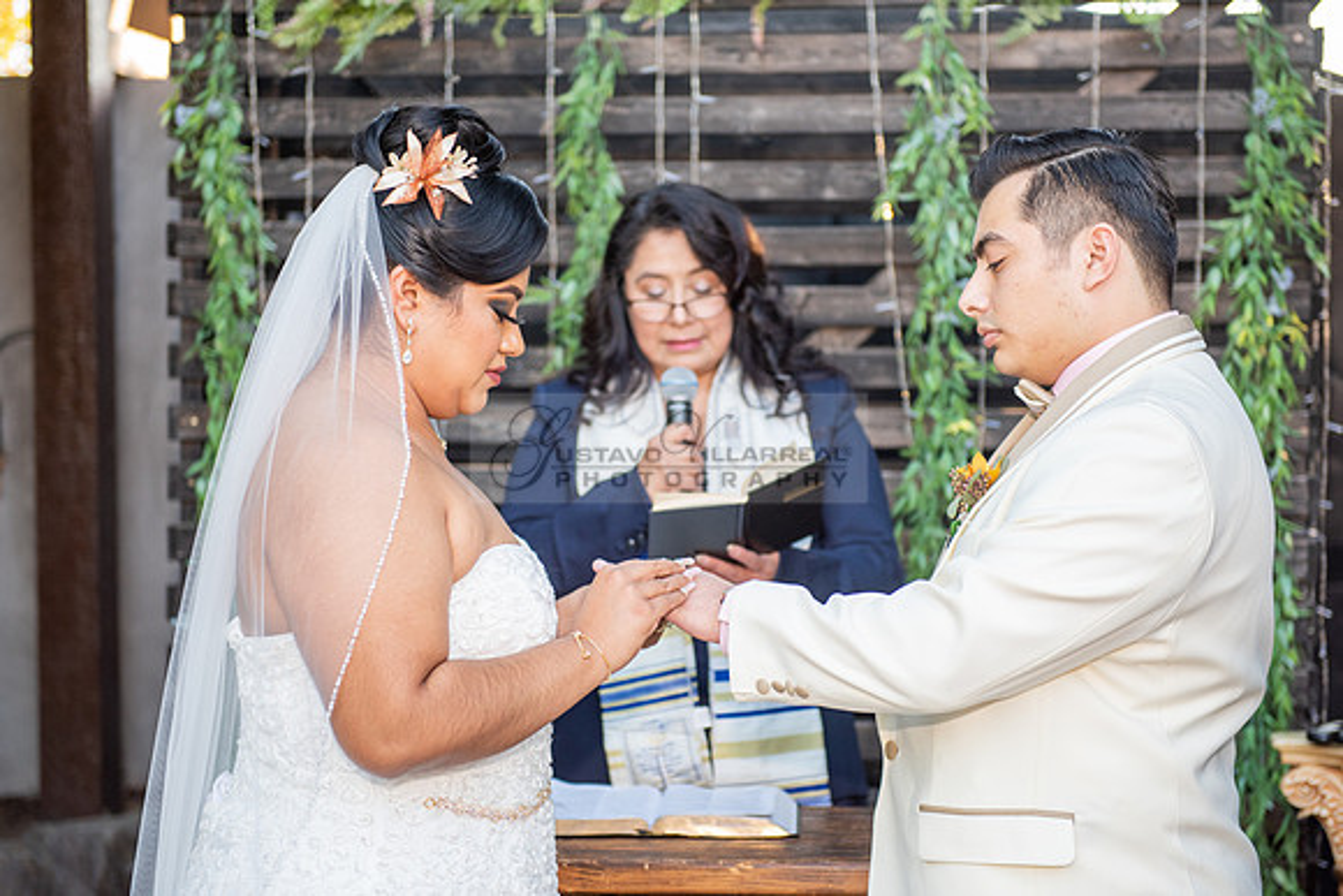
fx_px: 2713
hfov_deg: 27.8
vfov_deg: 18.8
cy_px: 448
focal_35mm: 73
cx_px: 672
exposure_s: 1/250
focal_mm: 70
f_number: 3.2
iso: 500
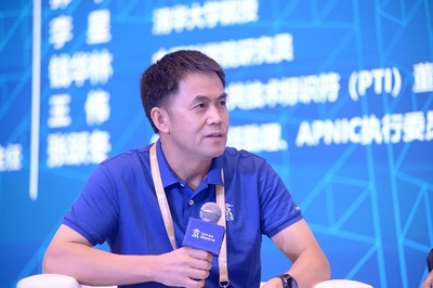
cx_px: 216
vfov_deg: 9.4
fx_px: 1743
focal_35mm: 145
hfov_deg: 14.2
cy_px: 144
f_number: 2.8
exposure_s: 1/200
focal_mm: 145
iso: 1250
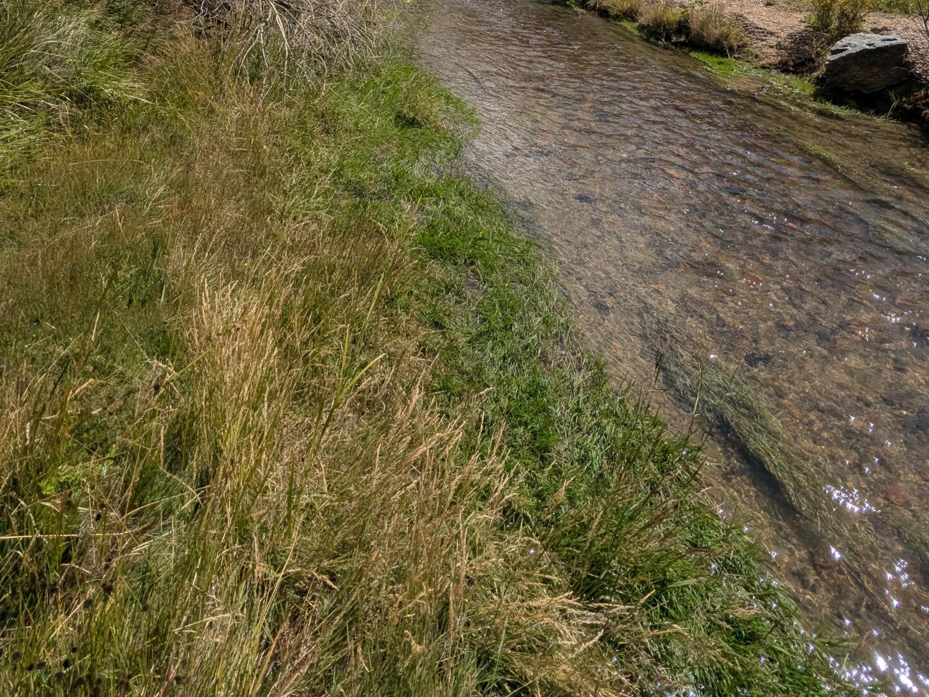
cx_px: 455
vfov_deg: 53.3
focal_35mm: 22
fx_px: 590
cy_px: 66
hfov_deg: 76.4
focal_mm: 2.22
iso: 43
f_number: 2.2
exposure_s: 1/3378
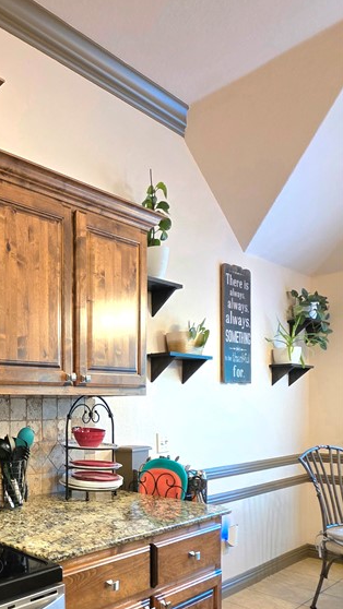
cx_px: -75
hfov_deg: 34.7
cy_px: 426
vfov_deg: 69.0
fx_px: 420
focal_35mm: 26
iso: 320
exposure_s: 1/60.2
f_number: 1.9
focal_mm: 2.2
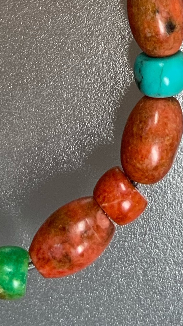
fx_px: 1138
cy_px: -201
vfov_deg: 14.8
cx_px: 156
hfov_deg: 9.2
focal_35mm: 132
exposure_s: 1/120
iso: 40
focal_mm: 3
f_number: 1.8
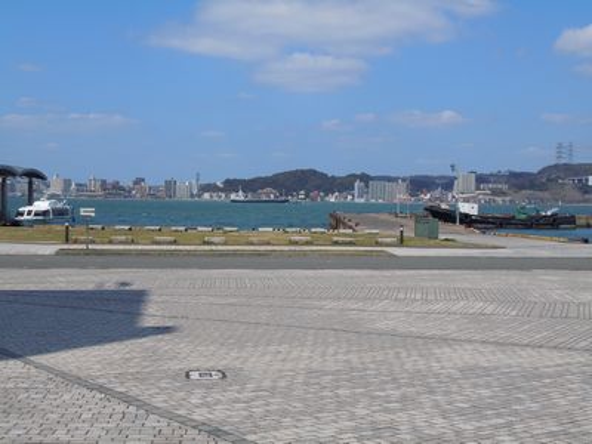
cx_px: 296
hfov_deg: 35.5
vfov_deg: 27.0
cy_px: 222
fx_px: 924
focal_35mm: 54
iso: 100
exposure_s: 1/250
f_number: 9.8
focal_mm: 9.6
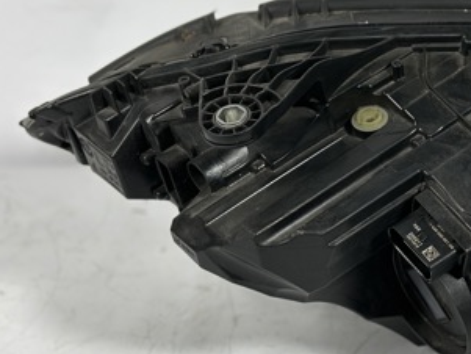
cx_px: 469
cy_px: 198
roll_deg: +0.3
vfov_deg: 14.5
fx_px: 1388
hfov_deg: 18.7
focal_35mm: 102
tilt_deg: -23.7
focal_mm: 6.86
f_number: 1.78
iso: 100
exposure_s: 1/100
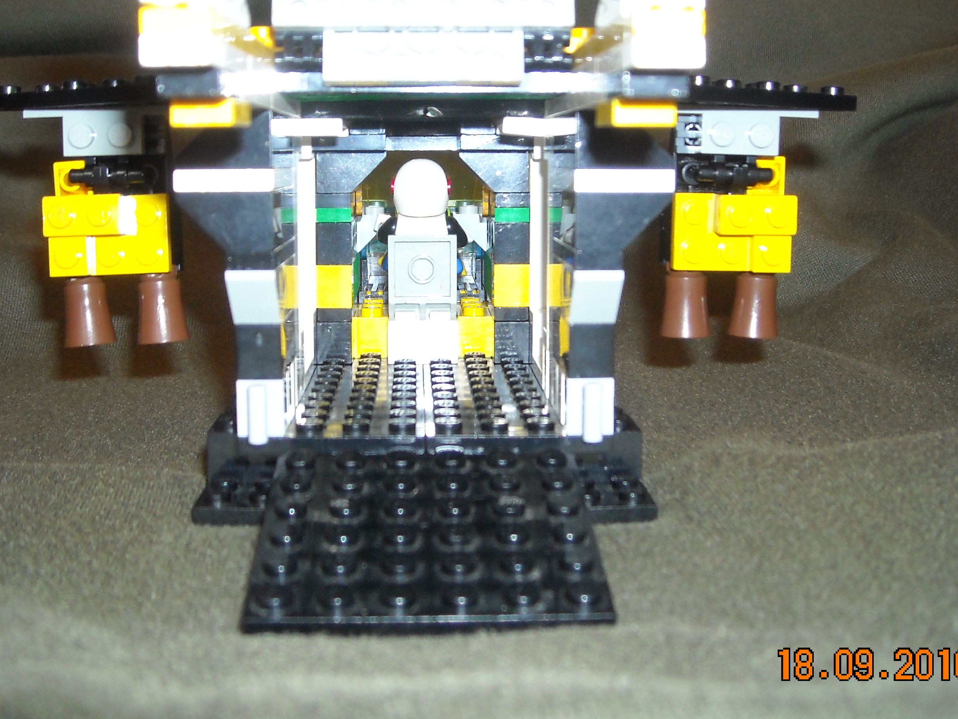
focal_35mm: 44
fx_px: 1218
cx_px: 423
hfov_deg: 42.9
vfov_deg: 32.8
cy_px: 308
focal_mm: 5.7
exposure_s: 1/60
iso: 200
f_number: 2.8
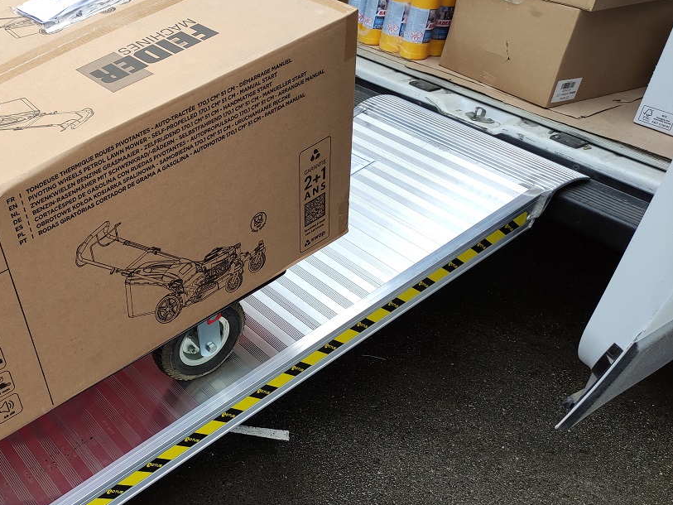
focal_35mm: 40
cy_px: 309
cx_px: 137
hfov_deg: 44.6
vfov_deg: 35.8
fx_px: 778
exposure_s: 1/138
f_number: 1.89
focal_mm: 5.43
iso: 100
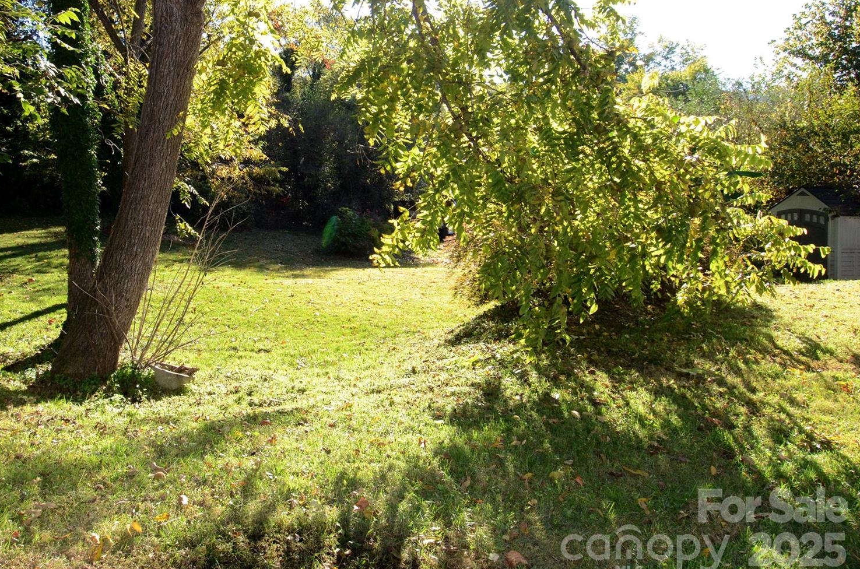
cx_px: 293
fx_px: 596
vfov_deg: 50.4
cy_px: 203
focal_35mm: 25
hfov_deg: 69.8
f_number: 13
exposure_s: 1/250
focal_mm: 12
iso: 1000
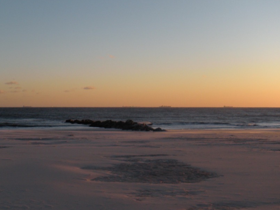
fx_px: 453
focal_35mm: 56
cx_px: 106
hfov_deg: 34.2
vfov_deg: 26.1
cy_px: 115
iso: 64
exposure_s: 1/293
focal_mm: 5.9
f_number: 3.8
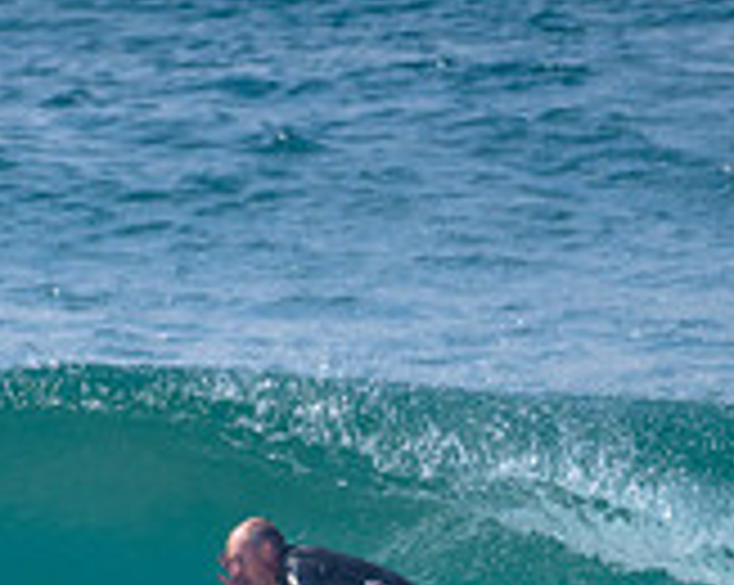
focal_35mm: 2050
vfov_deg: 0.8
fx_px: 44480
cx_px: 362
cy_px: 513
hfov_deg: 0.9
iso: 100
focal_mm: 500
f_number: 5.6
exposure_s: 1/2000
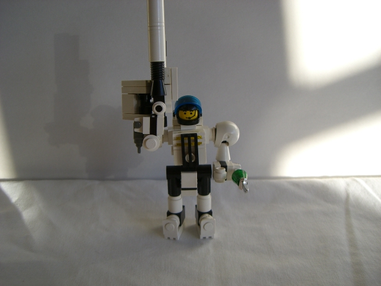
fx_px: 418
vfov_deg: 37.7
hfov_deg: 49.0
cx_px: 190
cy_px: 143
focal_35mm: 38
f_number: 2.7
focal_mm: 6.2
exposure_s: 1/320
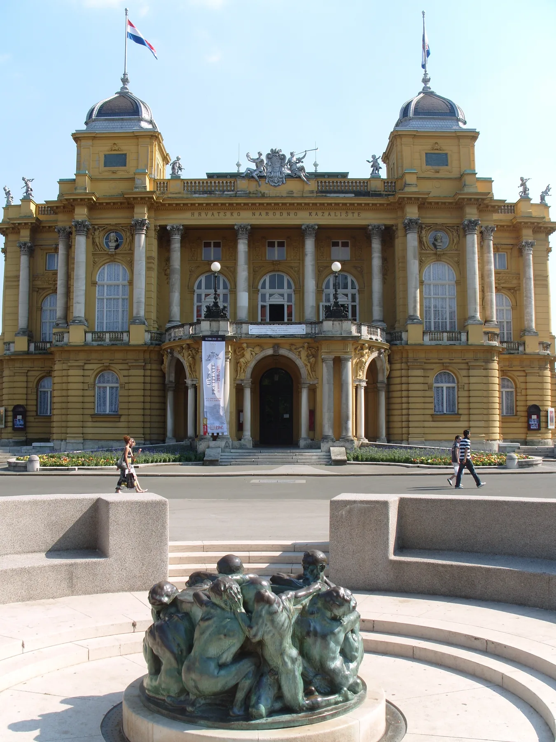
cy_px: 371
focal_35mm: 35
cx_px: 278
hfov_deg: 40.7
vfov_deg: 52.6
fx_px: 750
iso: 80
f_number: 5.3
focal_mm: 7.8
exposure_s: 1/250
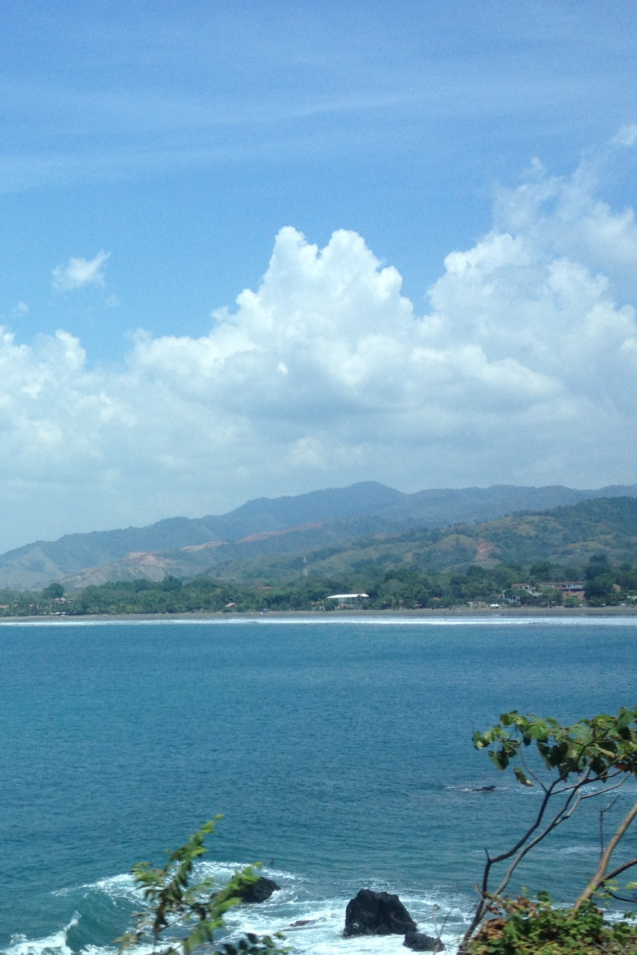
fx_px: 1619
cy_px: 556
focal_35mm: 61
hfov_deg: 21.3
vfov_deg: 32.8
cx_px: -34
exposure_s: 1/531
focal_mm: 4.28
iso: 50
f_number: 2.4
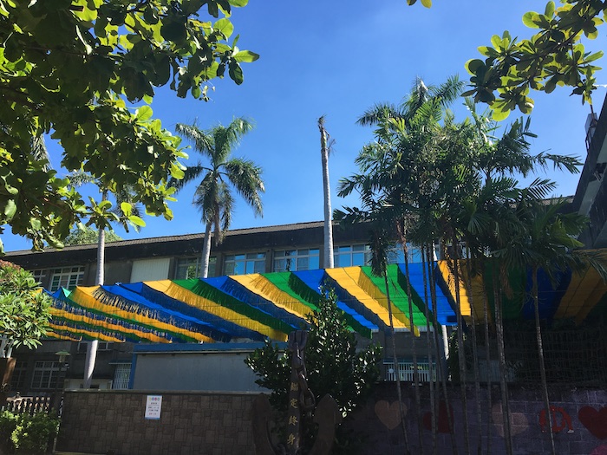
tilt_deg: +19.7
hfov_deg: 61.7
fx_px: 509
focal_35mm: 29
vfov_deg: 48.2
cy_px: 228
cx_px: 304
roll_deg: -2.2
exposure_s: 1/950
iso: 25
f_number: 2.2
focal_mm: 4.15
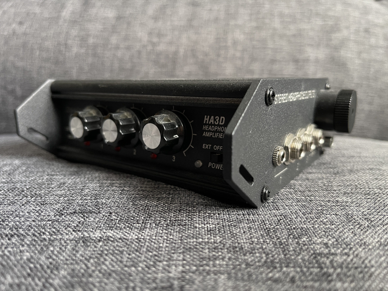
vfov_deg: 54.9
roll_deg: -1.9
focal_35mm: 25
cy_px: 146
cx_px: 194
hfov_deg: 69.4
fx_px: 280
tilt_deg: -18.9
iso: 640
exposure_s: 1/38
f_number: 1.6
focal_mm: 5.1
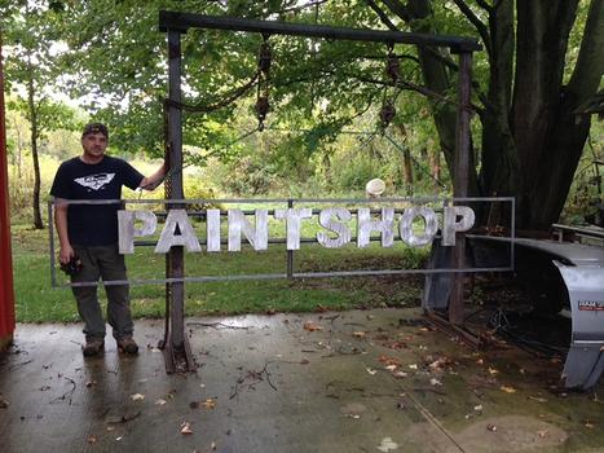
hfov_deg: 52.6
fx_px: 611
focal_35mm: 35
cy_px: 226
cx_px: 302
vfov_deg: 40.7
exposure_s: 1/120
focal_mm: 4.28
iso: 100
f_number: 2.4
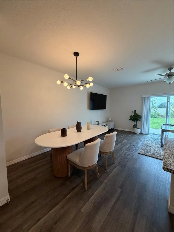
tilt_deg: -3.6
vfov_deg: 102.1
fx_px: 94
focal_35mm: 14
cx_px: 87
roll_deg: +0.4
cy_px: 116
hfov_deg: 85.7
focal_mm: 2.22
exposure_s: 1/60
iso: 250
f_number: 2.2
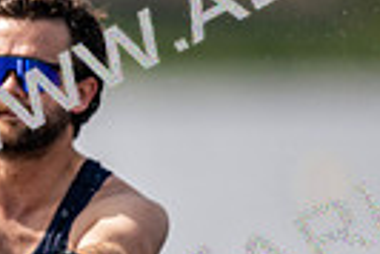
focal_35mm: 2615
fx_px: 27633
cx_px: -291
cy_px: 224
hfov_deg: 0.8
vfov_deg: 0.5
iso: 250
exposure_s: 1/2500
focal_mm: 600
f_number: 4
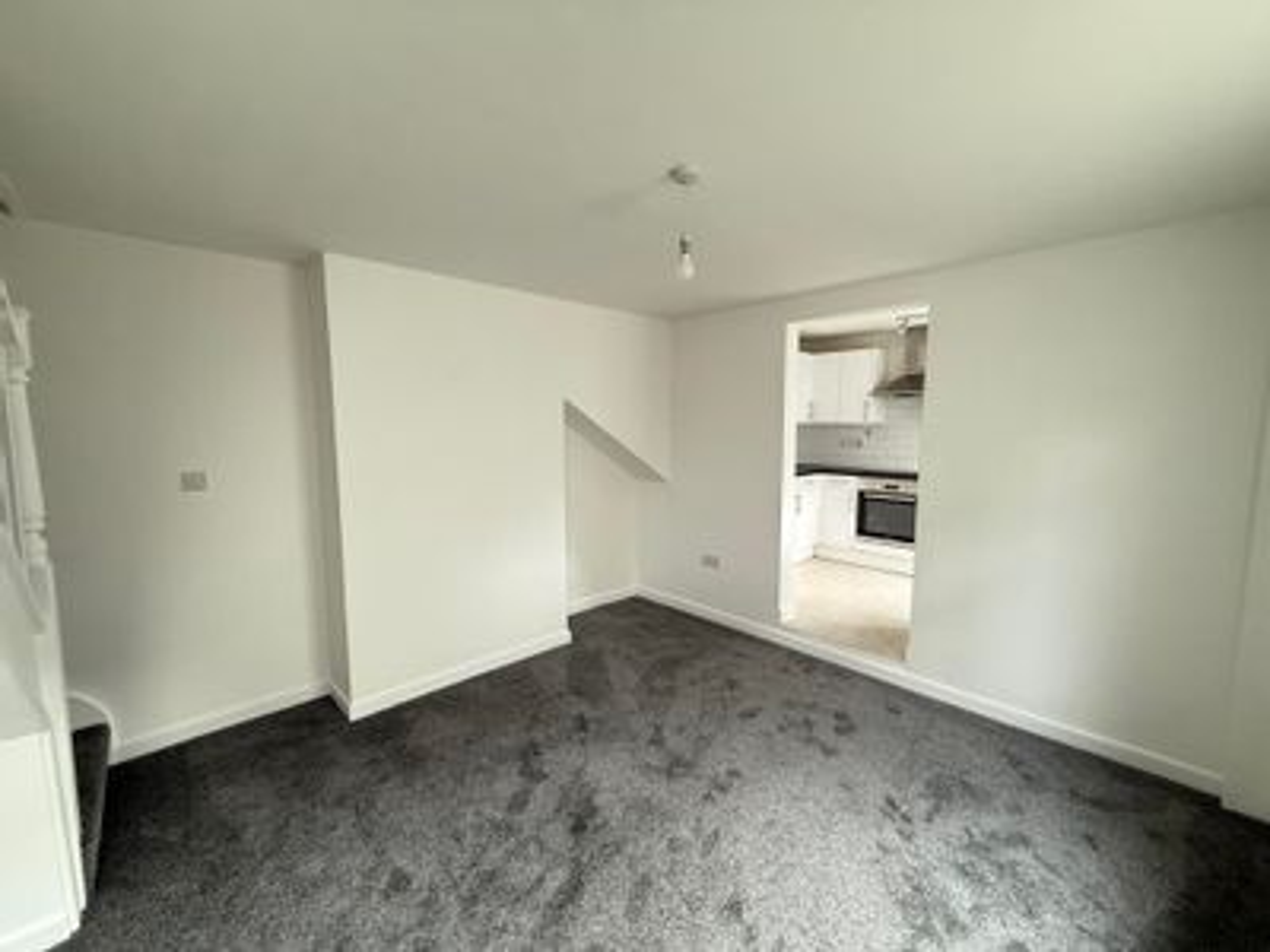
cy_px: 476
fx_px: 514
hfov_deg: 102.1
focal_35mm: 14
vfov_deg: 85.7
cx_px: 635
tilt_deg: -5.8
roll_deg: -0.2
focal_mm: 2.22
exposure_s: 1/99
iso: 320
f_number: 2.2
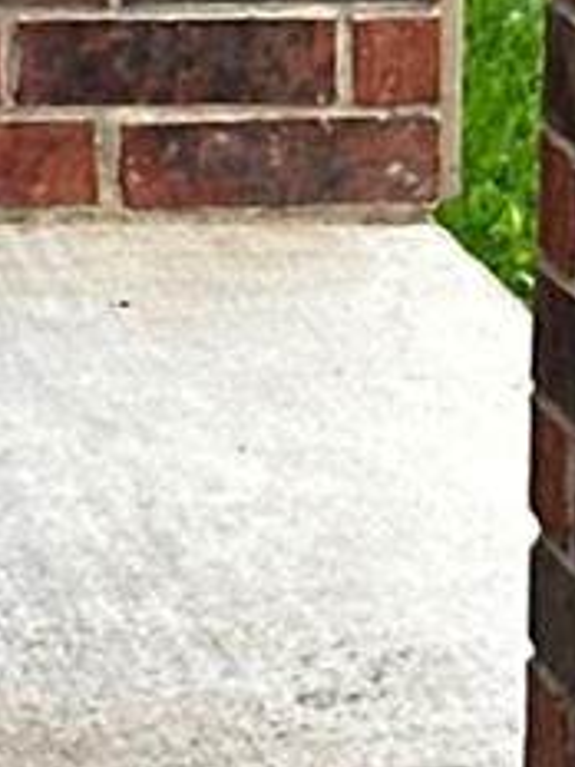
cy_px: -810
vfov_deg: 6.1
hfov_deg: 4.5
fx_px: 7043
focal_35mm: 318
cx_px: -1272
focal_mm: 6.86
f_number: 1.78
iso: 64
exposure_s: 1/241
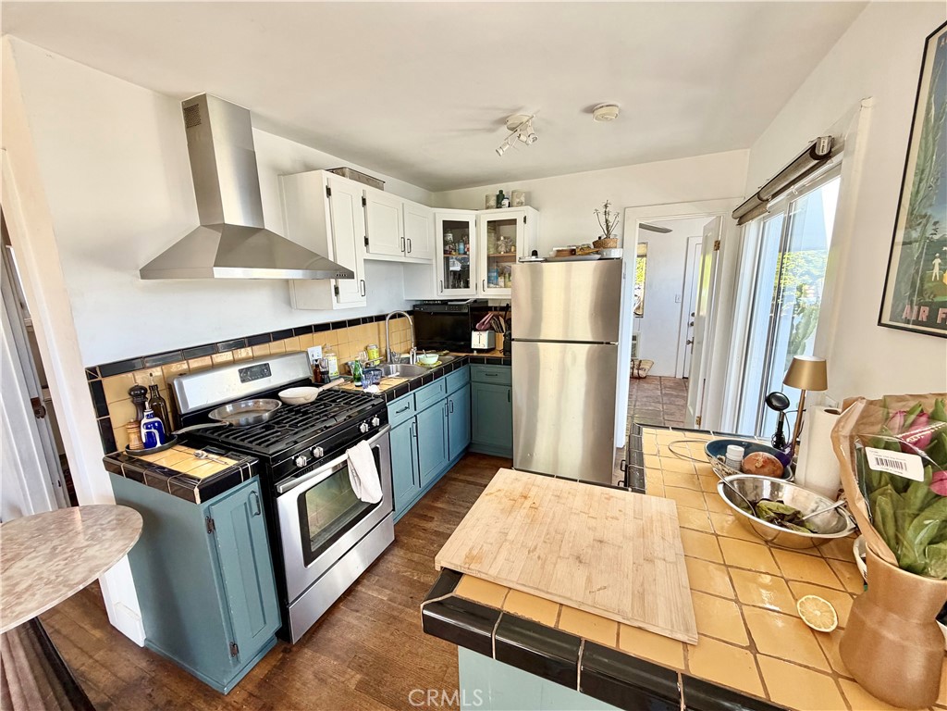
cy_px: 356
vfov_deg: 85.7
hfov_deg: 102.1
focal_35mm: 14
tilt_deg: -11.1
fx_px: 383
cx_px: 474
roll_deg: +1.5
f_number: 2.2
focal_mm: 2.22
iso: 125
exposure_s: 1/121
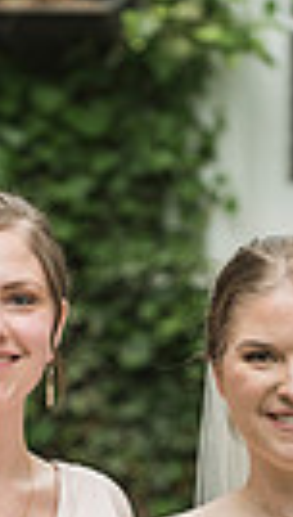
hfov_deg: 2.1
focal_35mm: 596
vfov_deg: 3.6
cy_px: 536
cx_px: 204
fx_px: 8181
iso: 500
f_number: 4
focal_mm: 170
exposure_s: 1/500
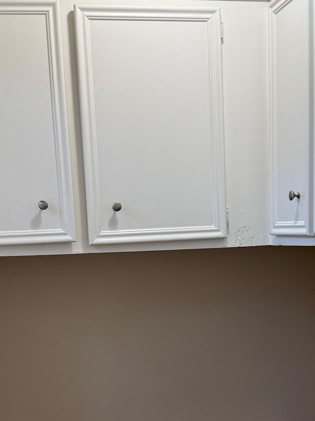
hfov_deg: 26.5
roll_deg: +2.2
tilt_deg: -6.0
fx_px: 668
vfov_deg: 34.3
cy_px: 310
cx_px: 158
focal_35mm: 55
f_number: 1.78
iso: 160
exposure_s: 1/120
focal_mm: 6.76
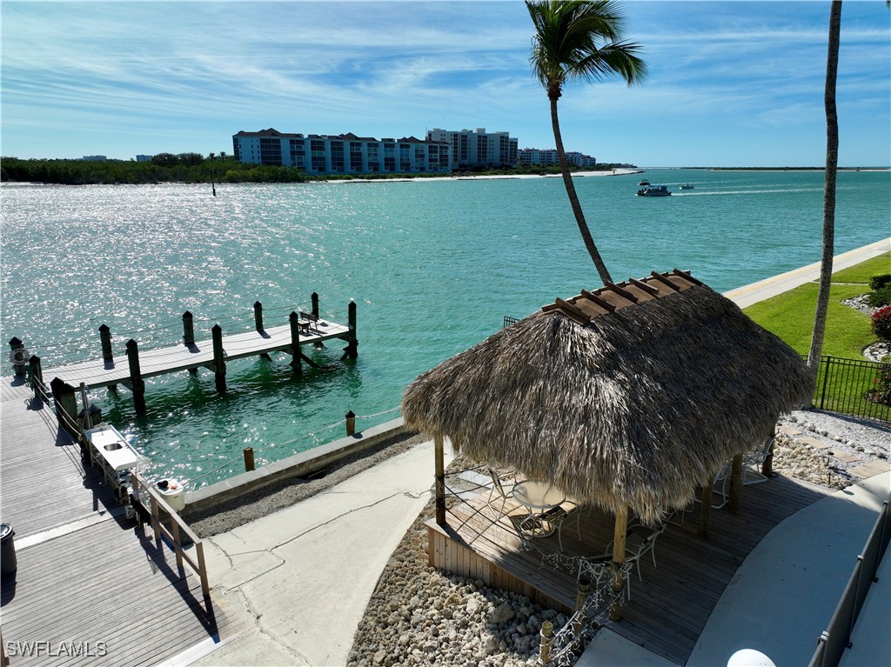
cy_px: 334
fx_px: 617
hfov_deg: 71.6
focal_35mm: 24
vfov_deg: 56.8
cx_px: 446
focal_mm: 12.29
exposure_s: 1/4000
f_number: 2.8
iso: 100
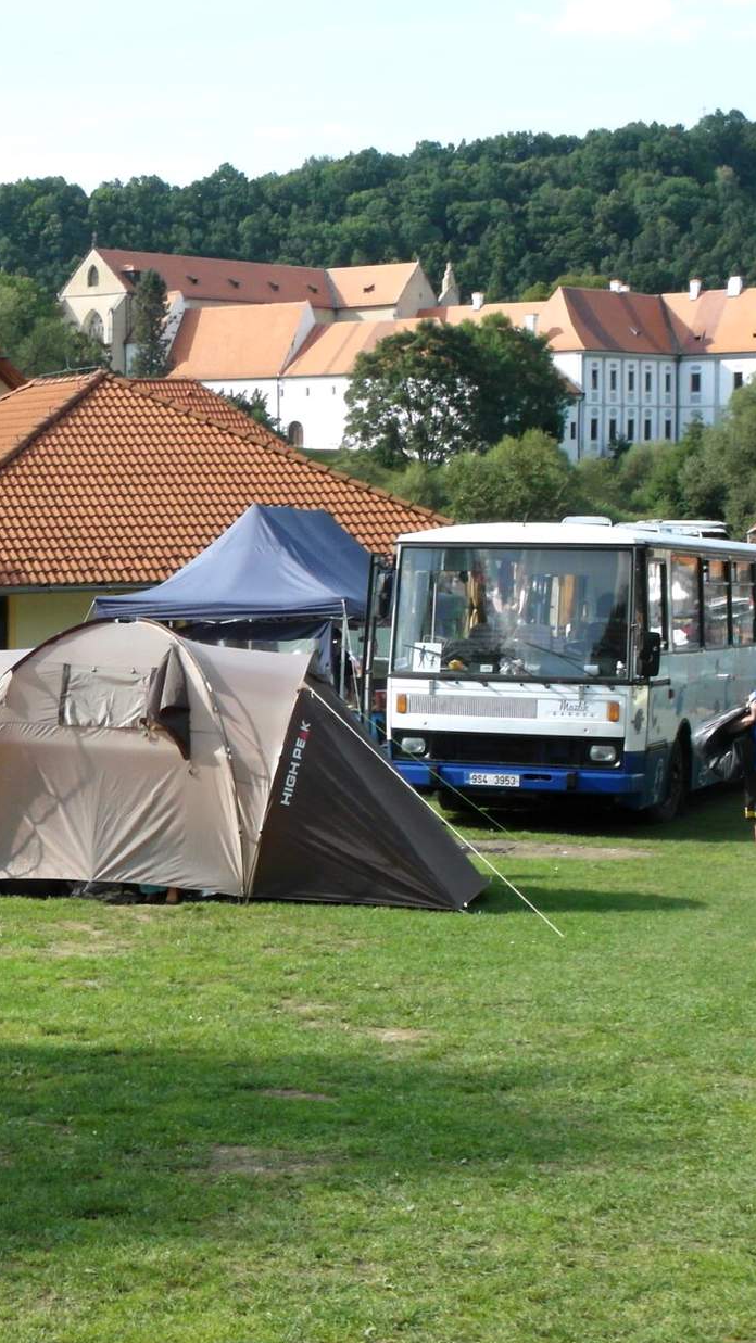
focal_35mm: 74
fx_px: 2637
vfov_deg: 28.6
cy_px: 672
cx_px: -33
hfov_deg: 15.9
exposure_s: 1/500
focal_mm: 9.1
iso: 200
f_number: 4.9
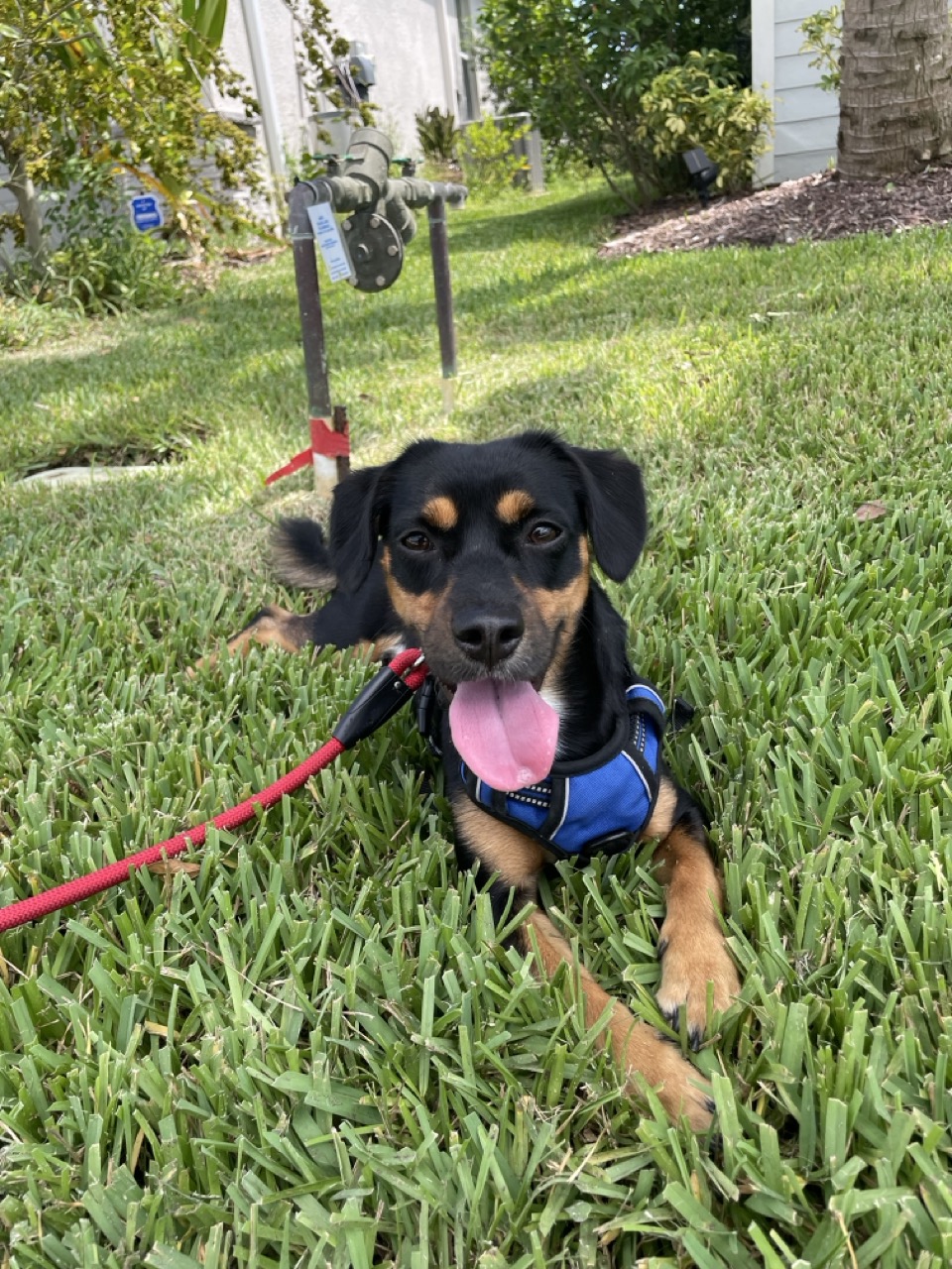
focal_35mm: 26
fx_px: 953
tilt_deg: -21.1
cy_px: 634
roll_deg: +7.7
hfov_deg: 53.1
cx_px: 476
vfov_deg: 67.3
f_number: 1.6
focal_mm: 4.2
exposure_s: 1/690
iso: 32
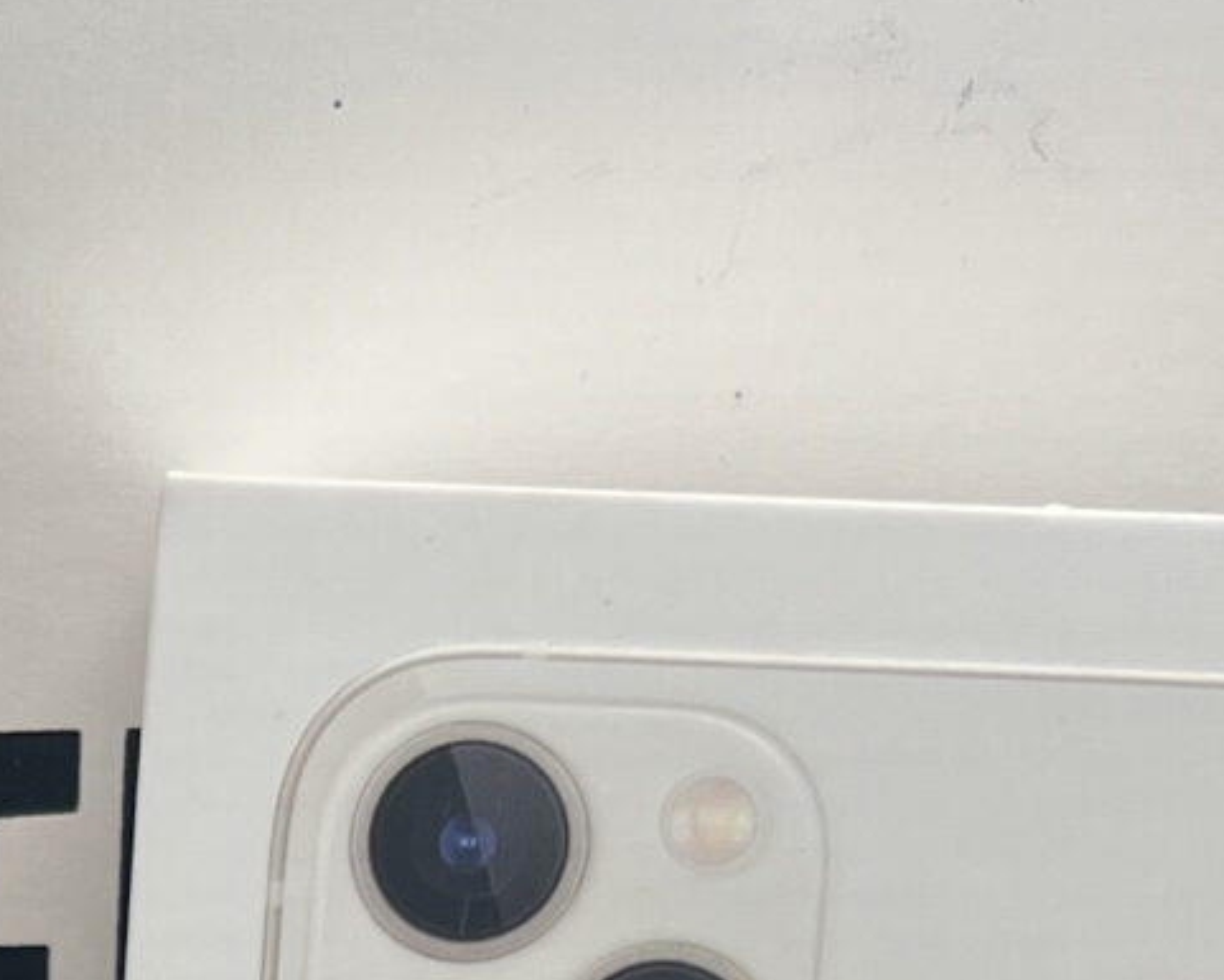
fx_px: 4891
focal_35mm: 135
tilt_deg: -25.6
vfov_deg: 10.8
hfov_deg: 13.9
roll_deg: +0.3
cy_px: 1652
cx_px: -221
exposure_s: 1/780
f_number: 1.5
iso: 50
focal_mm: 5.7
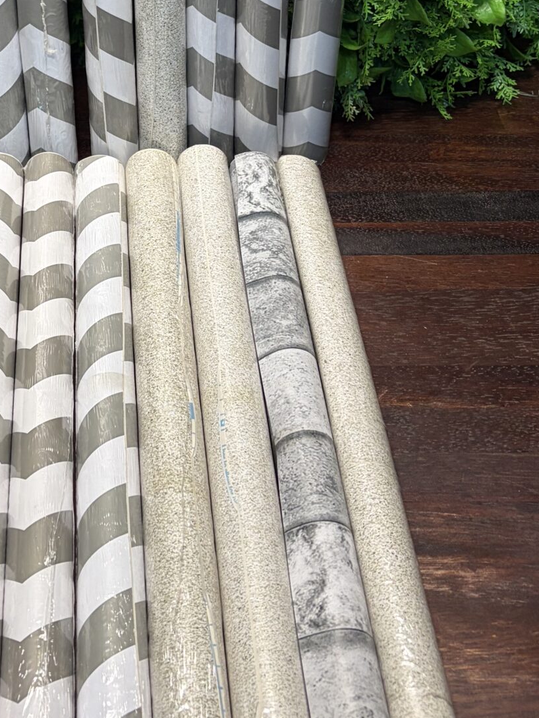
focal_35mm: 61
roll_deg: +1.6
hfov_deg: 23.5
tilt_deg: -37.6
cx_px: 69
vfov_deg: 31.0
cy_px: 155
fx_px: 1267
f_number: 1.6
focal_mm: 5.96
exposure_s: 1/100
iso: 100
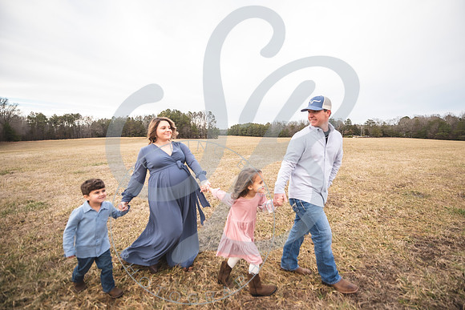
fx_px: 192
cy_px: 155
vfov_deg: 77.8
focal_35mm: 15
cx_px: 241
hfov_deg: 100.8
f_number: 2.8
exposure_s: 1/200
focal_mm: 14
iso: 200
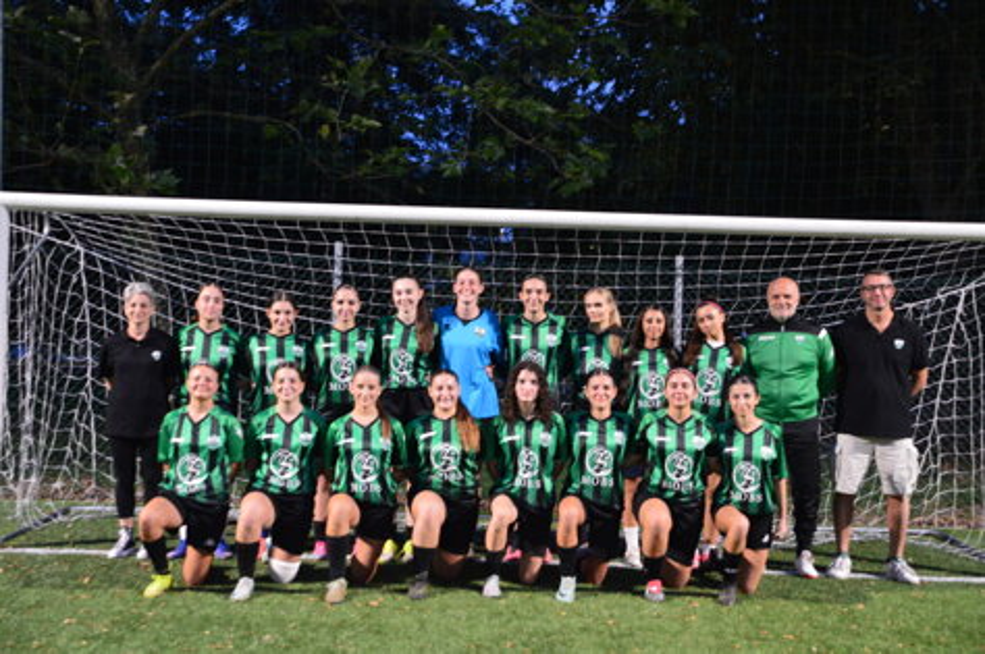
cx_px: 492
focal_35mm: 48
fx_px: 1312
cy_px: 327
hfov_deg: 41.2
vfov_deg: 28.0
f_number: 4.2
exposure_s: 1/15
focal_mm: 32
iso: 800
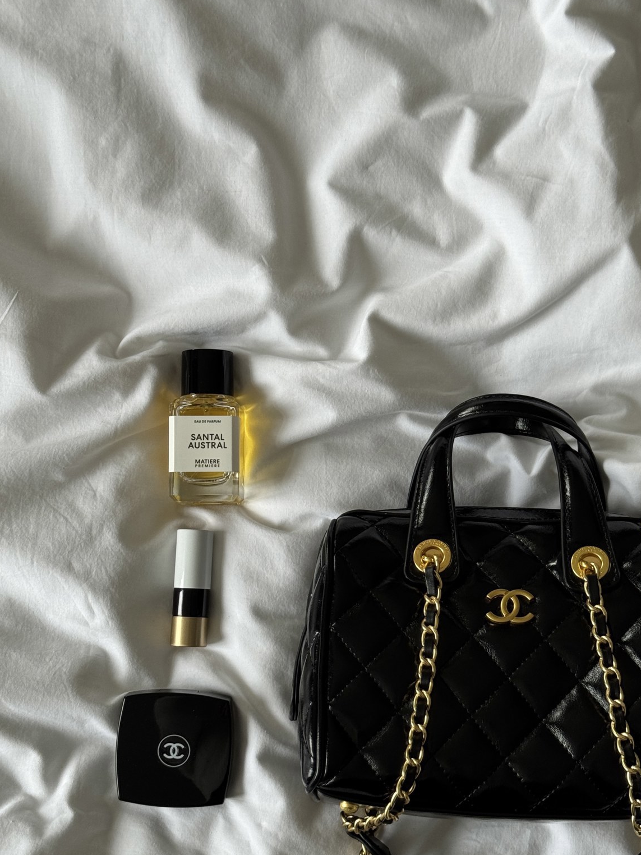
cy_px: 494
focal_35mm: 63
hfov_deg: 23.2
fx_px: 1555
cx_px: 418
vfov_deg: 30.7
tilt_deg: -82.3
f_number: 1.78
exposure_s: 1/119
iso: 100
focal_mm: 6.76
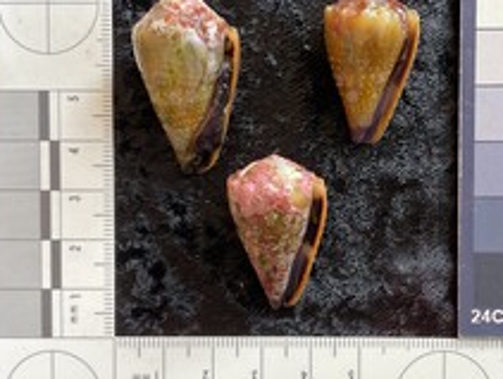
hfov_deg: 39.3
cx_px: 315
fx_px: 699
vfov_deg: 30.3
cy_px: 199
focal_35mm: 48
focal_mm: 3
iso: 64
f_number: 1.8
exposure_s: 1/120
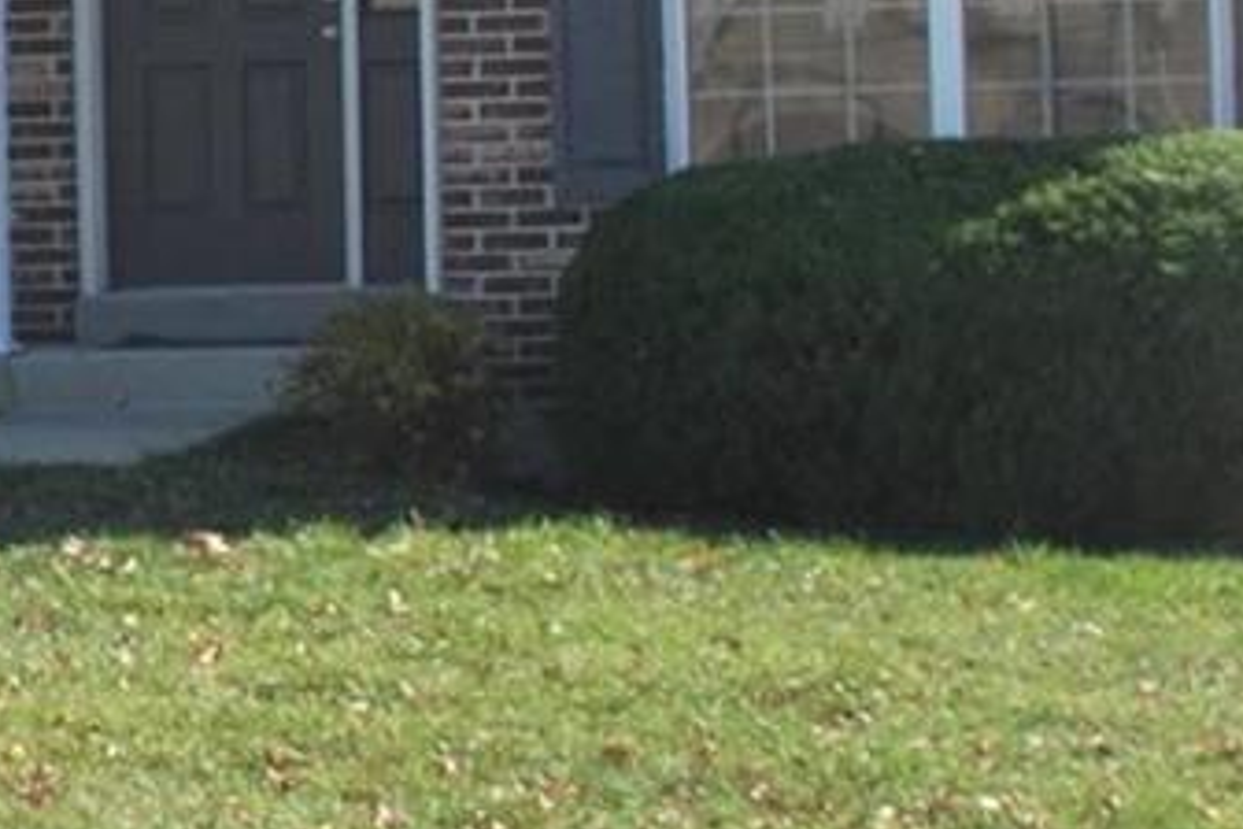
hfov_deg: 13.3
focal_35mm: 143
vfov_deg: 9.4
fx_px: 4937
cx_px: -818
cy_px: -289
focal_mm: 20
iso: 100
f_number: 6.3
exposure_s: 1/160
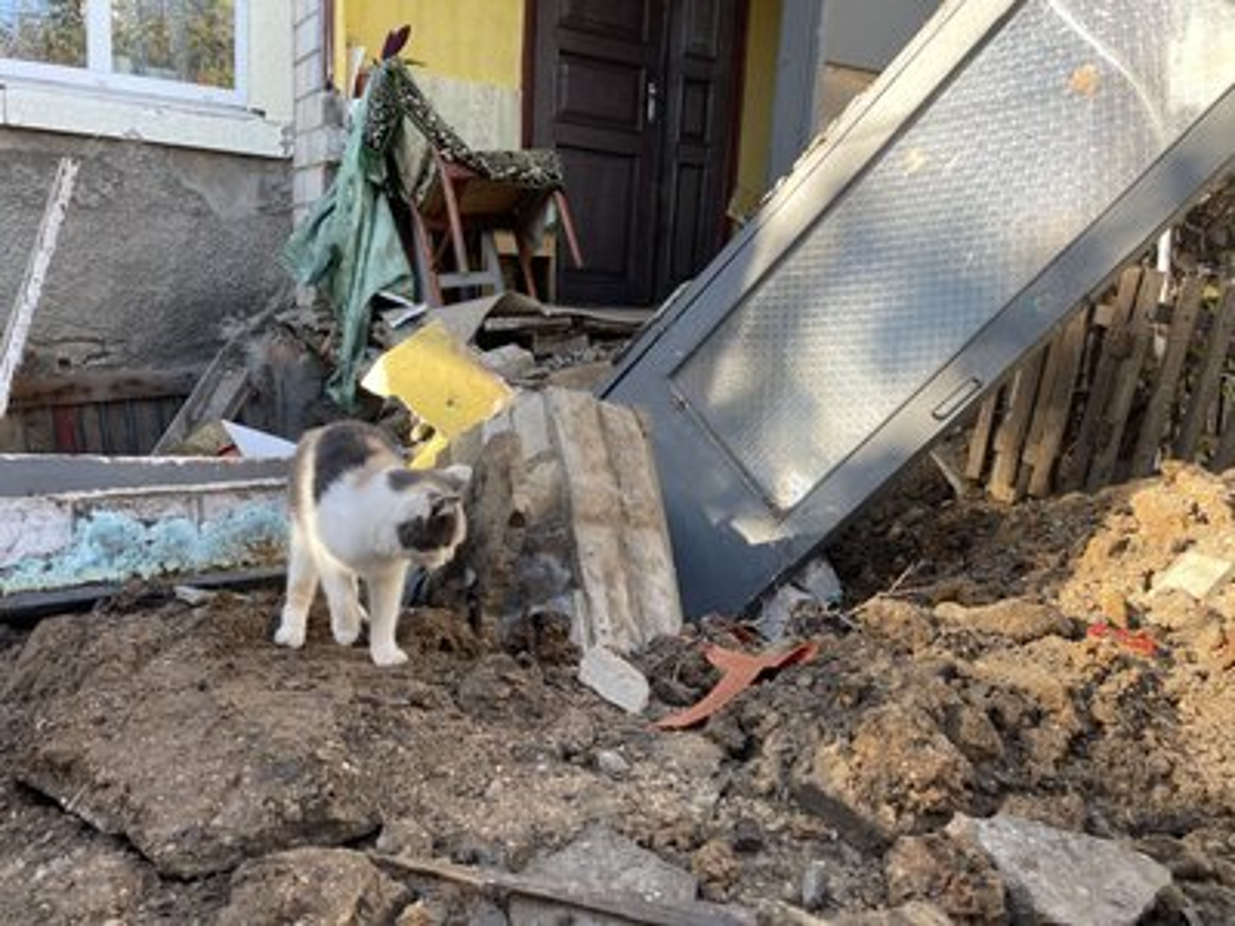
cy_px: 463
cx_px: 618
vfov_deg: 53.1
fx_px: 928
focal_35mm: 26
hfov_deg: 67.3
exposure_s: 1/251
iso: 32
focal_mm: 4.2
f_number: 1.6
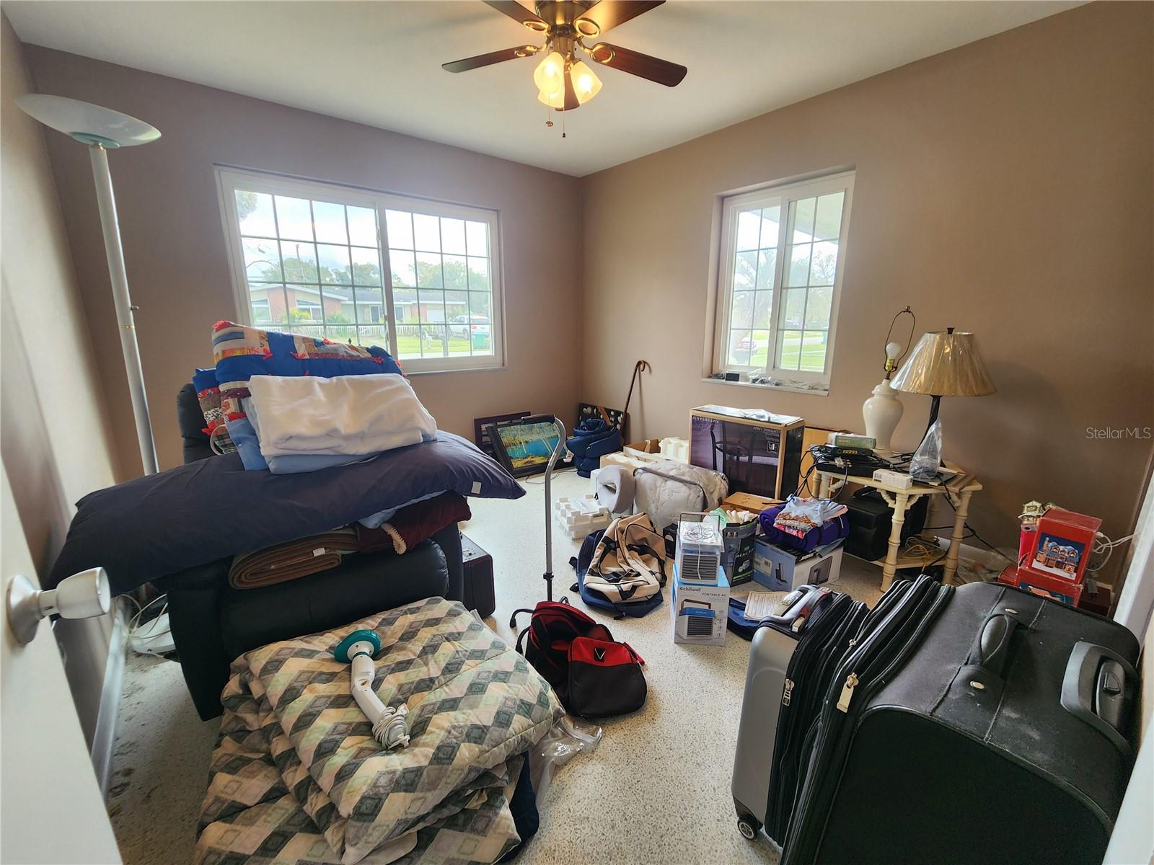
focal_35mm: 13
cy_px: 432
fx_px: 433
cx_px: 577
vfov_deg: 89.9
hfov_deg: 106.2
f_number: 2.2
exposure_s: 1/60
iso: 80
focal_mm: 2.2
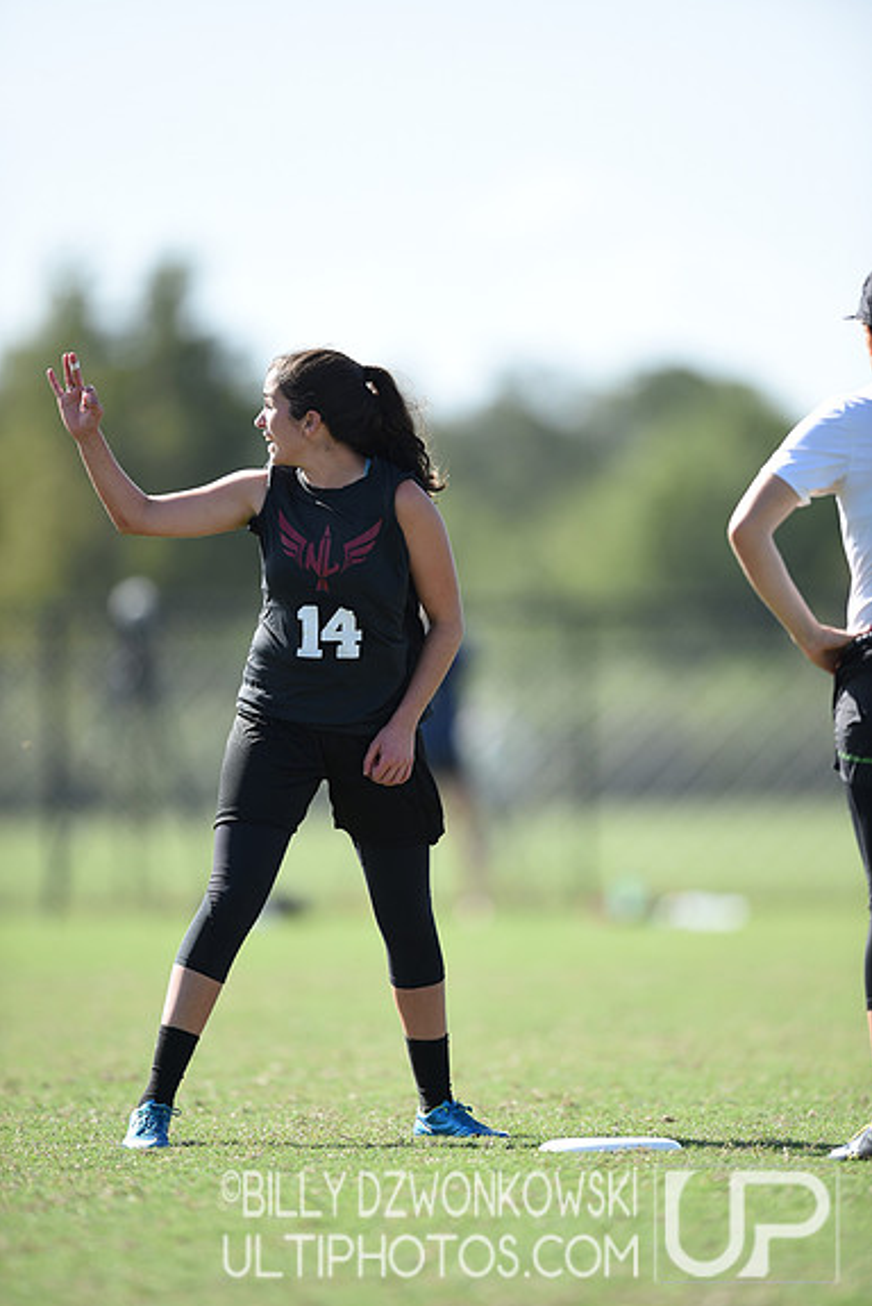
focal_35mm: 403
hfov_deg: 3.4
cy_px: 654
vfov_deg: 5.1
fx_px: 14624
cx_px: 436
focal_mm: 400
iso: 100
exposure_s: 1/800
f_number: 2.8
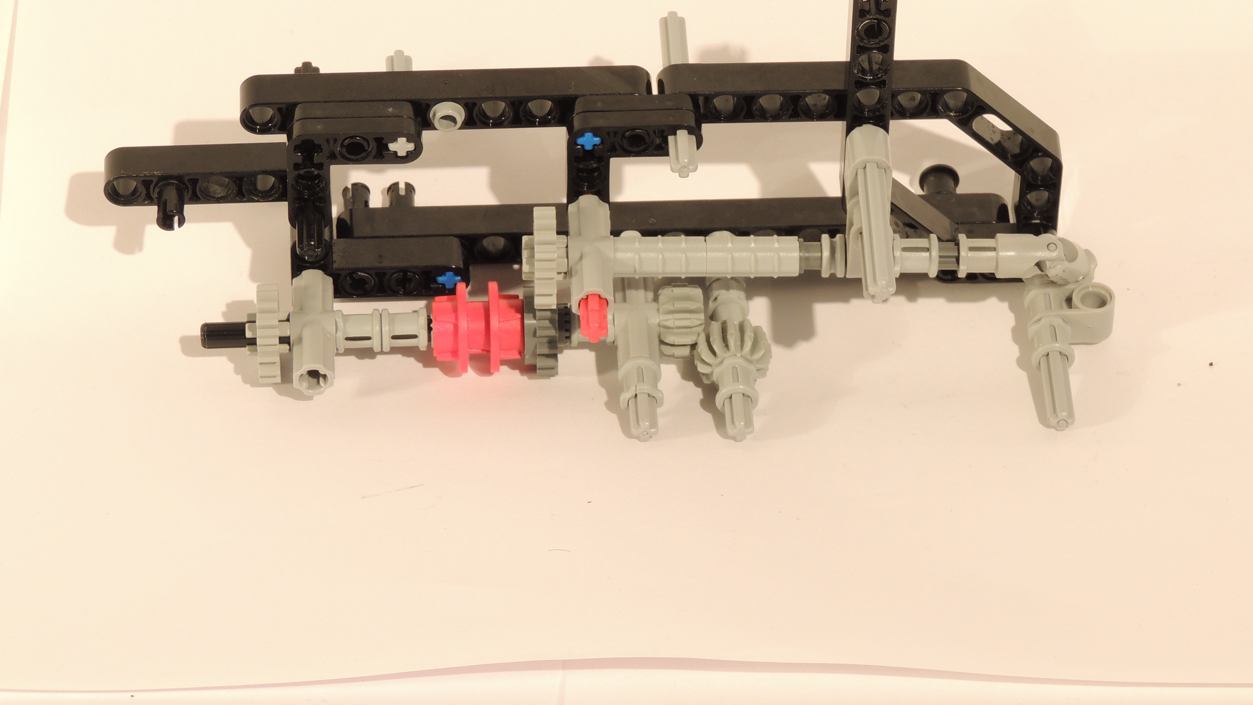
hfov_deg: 12.5
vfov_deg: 7.1
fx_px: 5714
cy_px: 397
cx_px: 708
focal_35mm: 172
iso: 100
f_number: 6.1
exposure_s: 1/2.5
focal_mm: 24
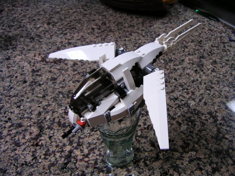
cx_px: 118
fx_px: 251
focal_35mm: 37
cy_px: 88
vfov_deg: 38.7
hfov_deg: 50.1
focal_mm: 4.8
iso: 100
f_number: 2.8
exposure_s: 1/8
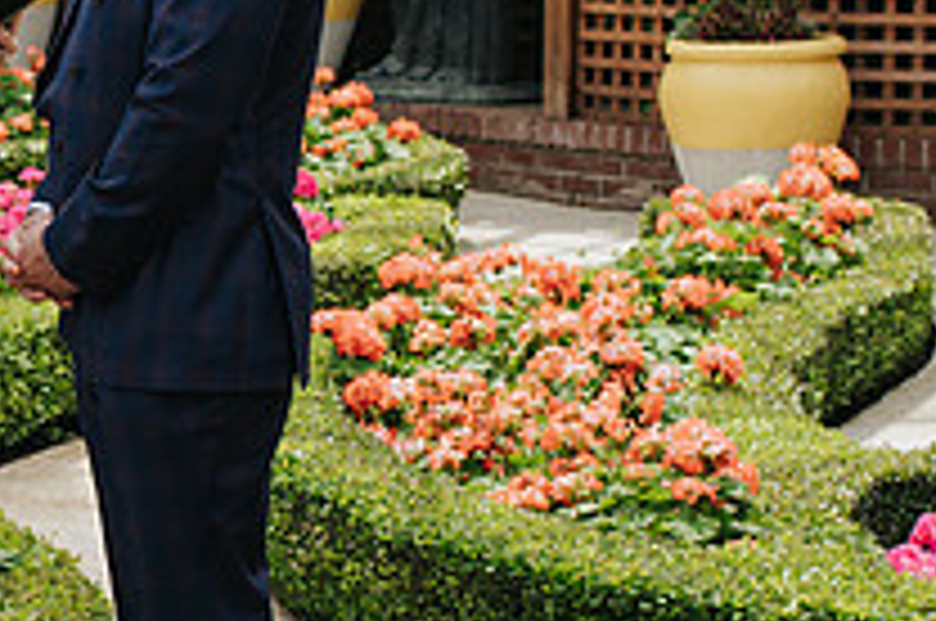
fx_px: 4205
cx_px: -272
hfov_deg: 12.3
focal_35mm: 162
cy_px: 308
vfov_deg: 8.4
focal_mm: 35
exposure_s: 1/800
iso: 320
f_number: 3.5
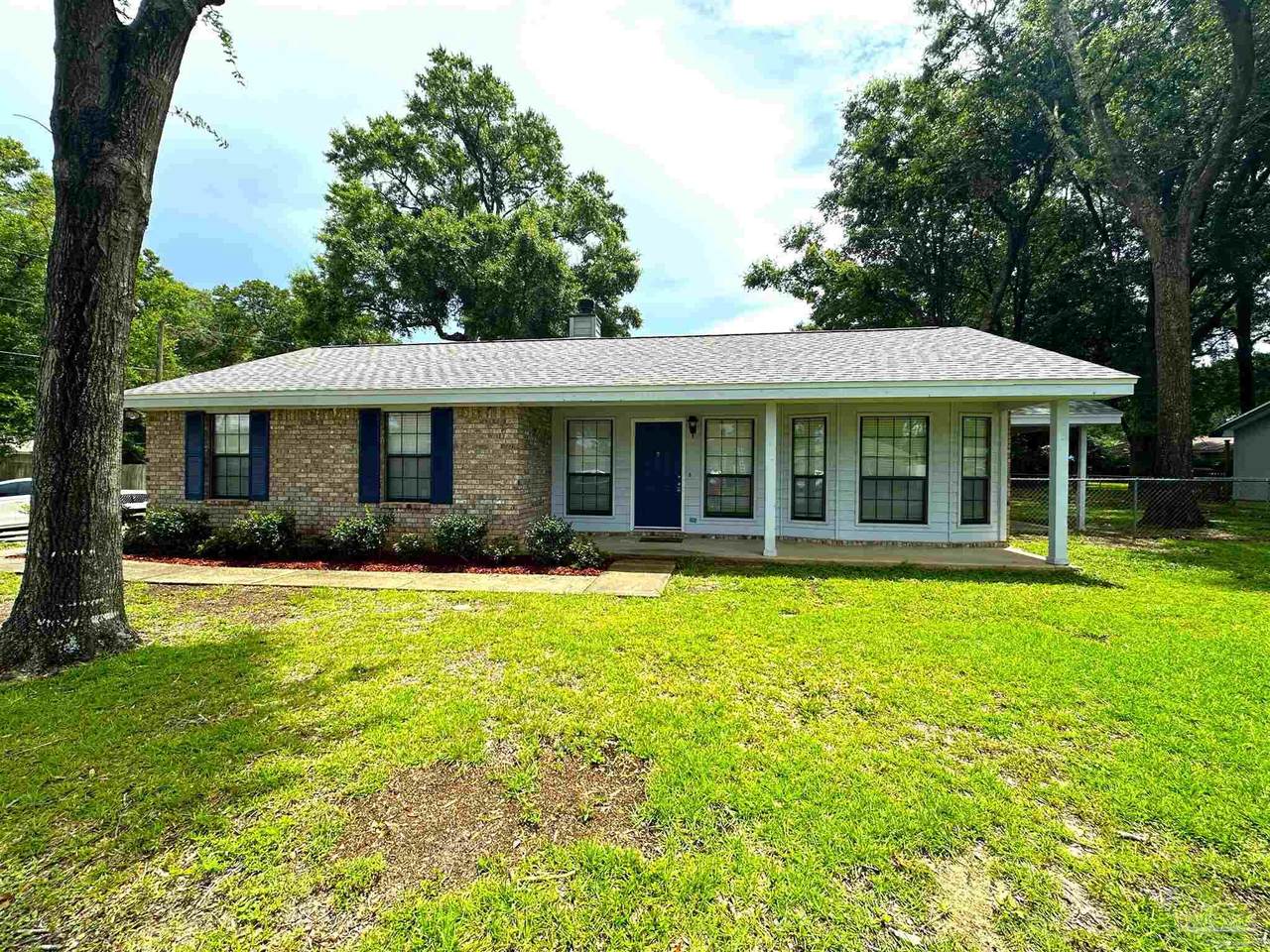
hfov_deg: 102.1
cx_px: 635
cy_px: 476
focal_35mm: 14
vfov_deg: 85.7
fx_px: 514
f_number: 2.2
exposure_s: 1/1276
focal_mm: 2.22
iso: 50
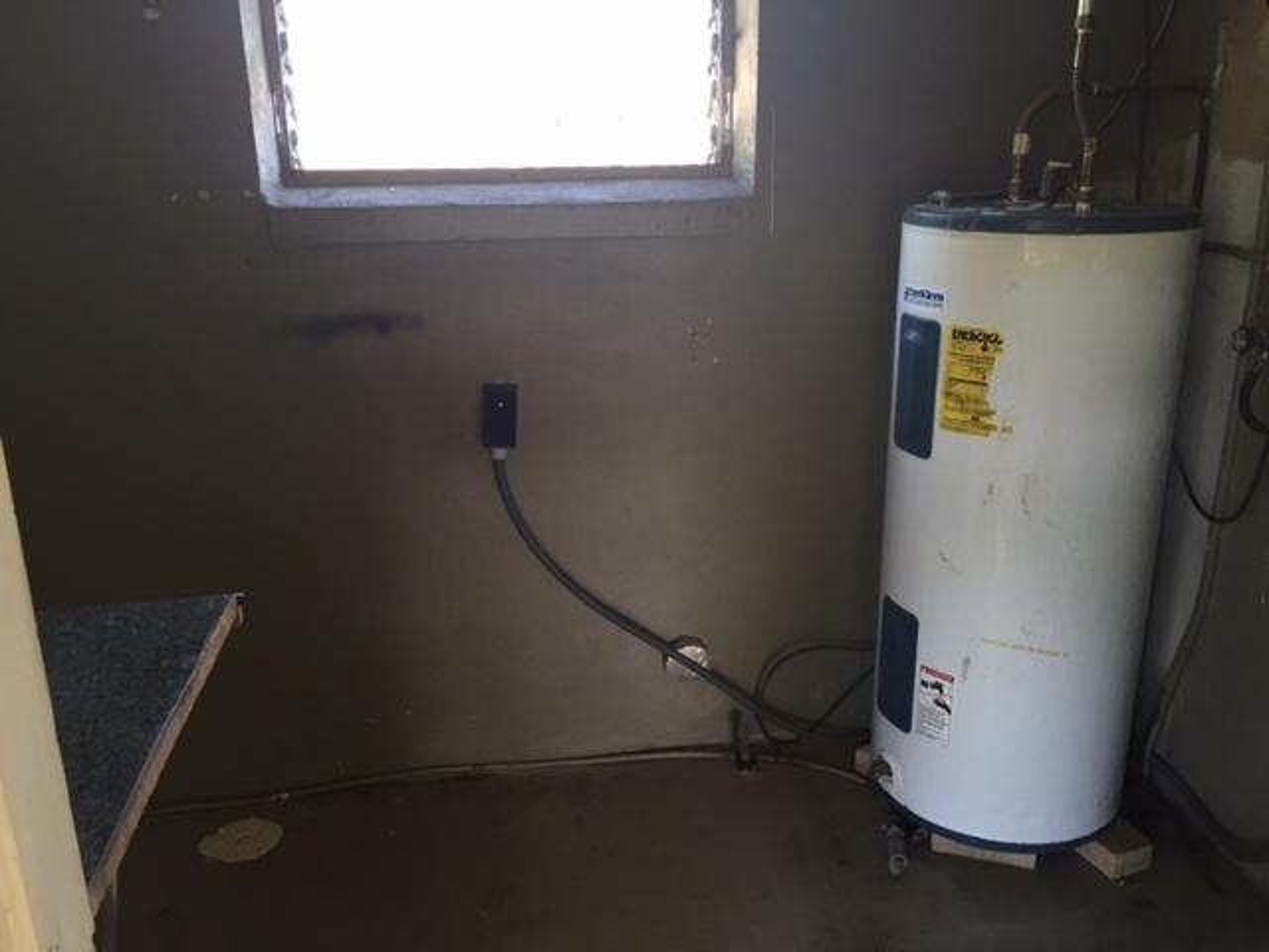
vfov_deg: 48.2
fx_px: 1063
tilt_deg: -17.9
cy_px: 476
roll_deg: +0.5
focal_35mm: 29
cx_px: 634
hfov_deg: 61.7
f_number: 2.2
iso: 50
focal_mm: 4.15
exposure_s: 1/30
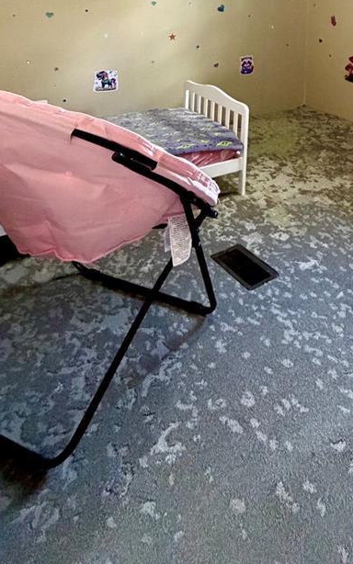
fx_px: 446
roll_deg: -2.9
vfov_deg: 52.9
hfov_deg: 38.4
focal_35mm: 29
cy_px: 16
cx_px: 352
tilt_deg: -0.8
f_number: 2.2
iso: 800
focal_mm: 2.22
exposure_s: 1/60
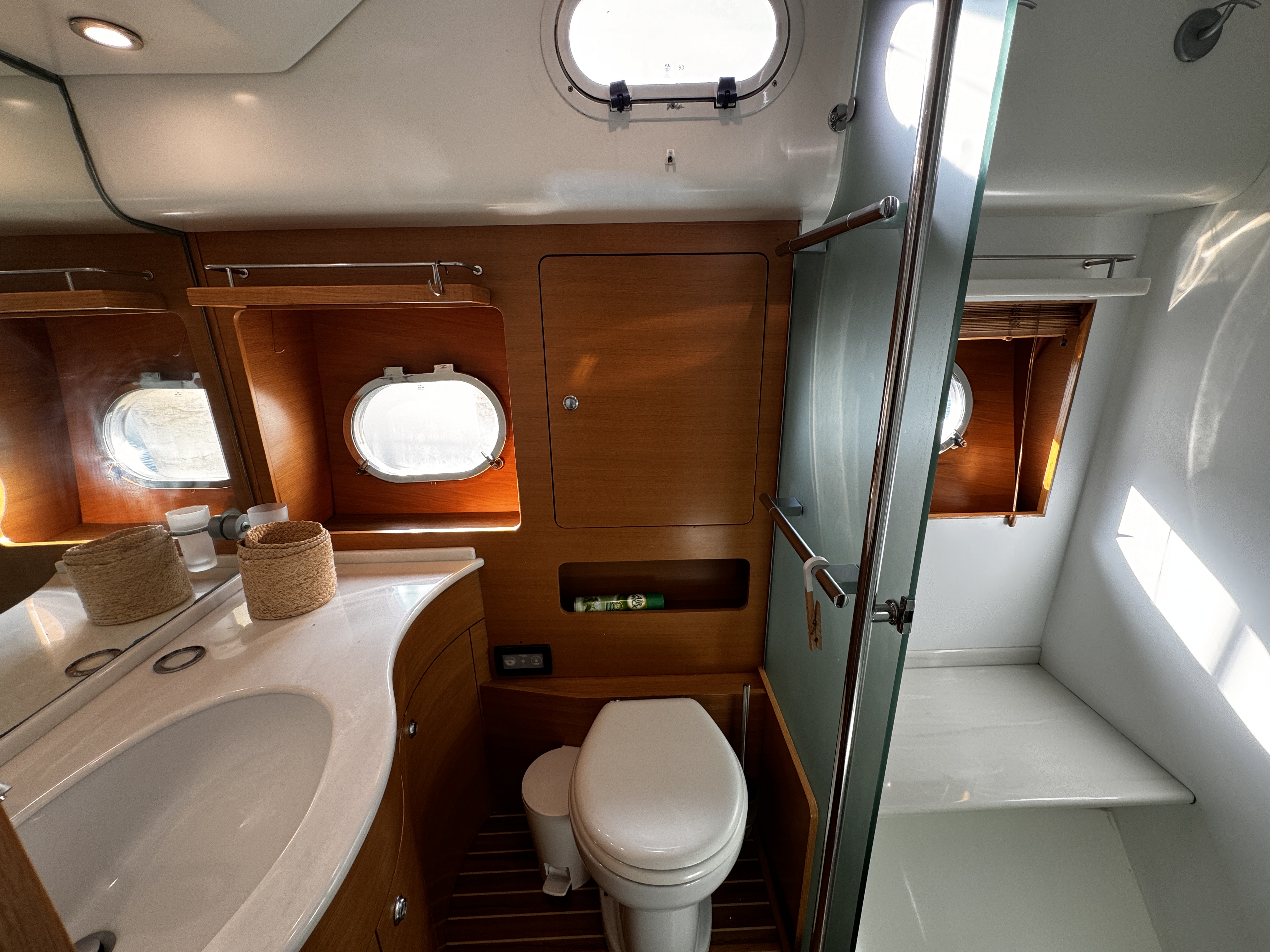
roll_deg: +1.2
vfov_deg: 85.7
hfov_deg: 102.1
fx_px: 514
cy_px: 476
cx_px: 635
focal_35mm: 14
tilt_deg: -16.8
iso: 100
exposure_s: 1/99
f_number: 2.2
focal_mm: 2.22
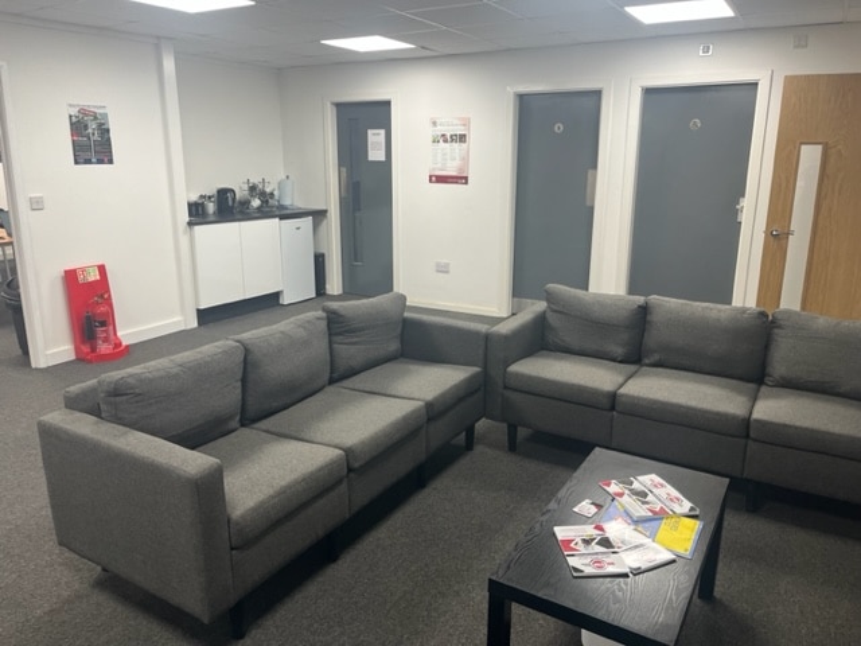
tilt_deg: -13.9
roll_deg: +1.5
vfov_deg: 53.1
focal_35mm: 26
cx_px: 430
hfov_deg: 67.3
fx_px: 647
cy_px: 323
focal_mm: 5.1
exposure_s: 1/100
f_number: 1.6
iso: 100
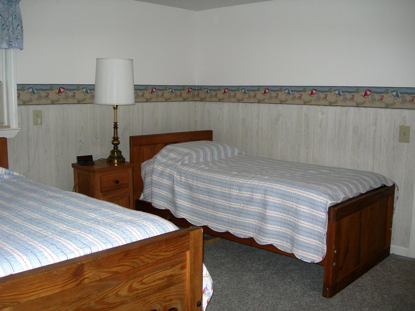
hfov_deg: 49.0
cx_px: 208
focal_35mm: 38
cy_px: 156
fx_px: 456
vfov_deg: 37.7
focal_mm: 7.8
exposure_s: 1/60.1
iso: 69
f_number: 2.8
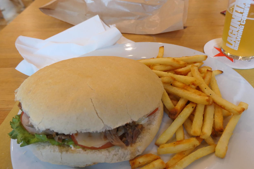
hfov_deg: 63.6
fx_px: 205
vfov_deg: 45.0
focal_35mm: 29
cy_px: 87
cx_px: 135
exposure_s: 1/60
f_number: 3.3
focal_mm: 8.8
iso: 800
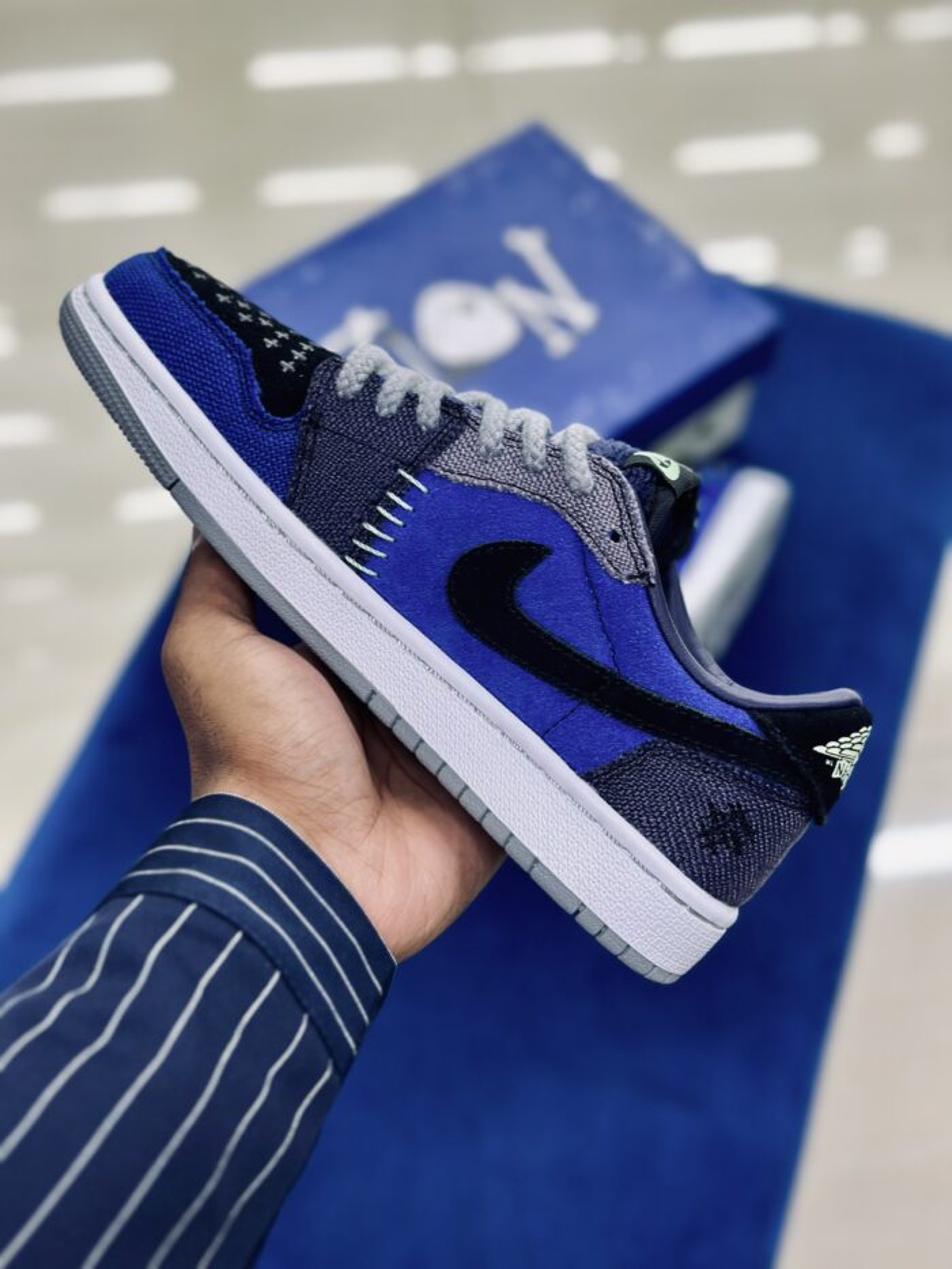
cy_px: 634
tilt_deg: -56.7
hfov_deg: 30.3
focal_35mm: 48
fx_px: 1760
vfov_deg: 39.7
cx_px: 476
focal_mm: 6.86
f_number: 1.78
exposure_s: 1/100
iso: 80
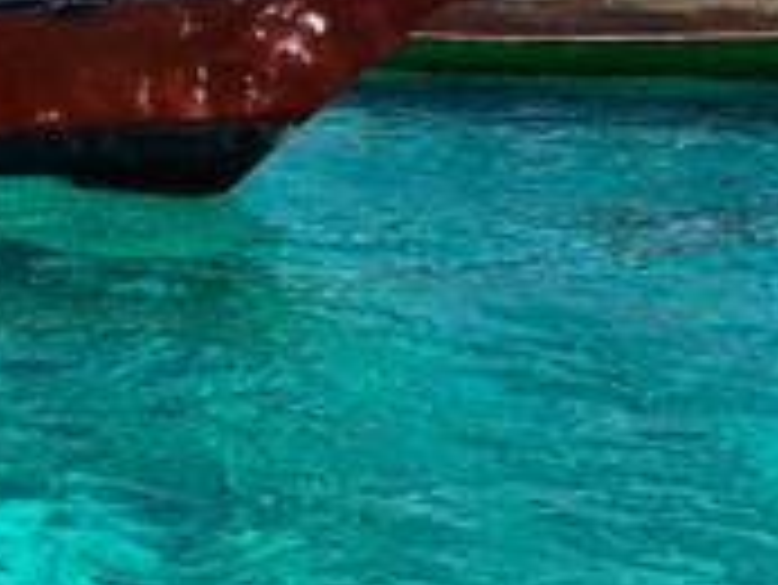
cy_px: -22
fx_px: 1619
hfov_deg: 25.1
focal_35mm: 72
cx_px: -72
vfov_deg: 19.8
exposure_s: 1/3937
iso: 50
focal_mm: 5.96
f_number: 1.6
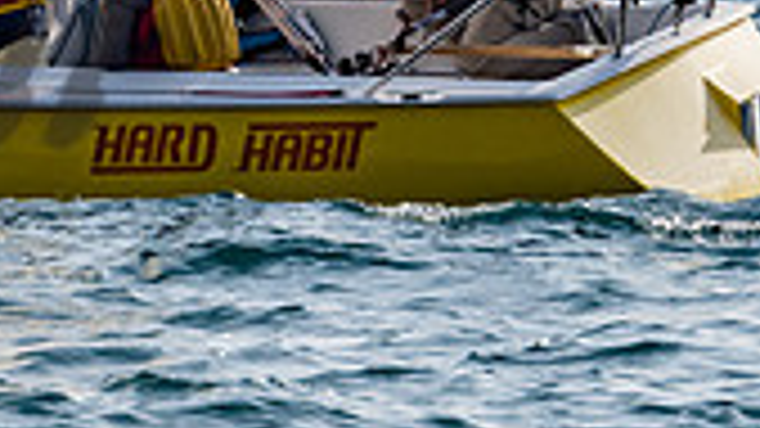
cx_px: -516
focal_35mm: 704
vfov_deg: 1.7
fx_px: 14185
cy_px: -698
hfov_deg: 3.1
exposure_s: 1/1250
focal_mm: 115
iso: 400
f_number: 9
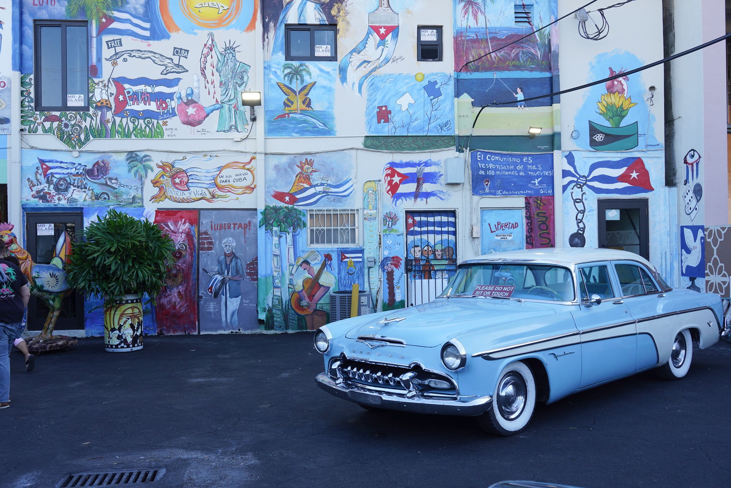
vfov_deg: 36.0
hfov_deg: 51.9
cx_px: 366
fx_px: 751
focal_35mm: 37
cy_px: 244
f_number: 8
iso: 200
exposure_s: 1/100
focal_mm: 37
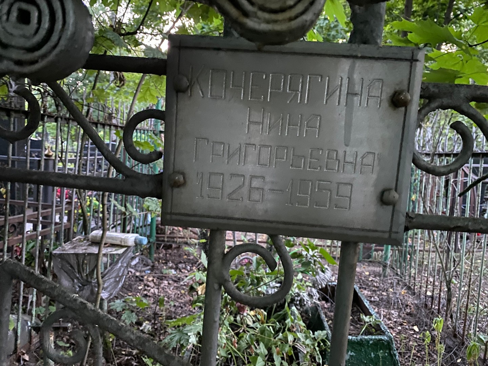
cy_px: 183
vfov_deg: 53.1
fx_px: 367
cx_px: 244
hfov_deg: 67.3
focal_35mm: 26
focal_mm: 4.25
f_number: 1.8
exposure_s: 1/19
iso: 1000
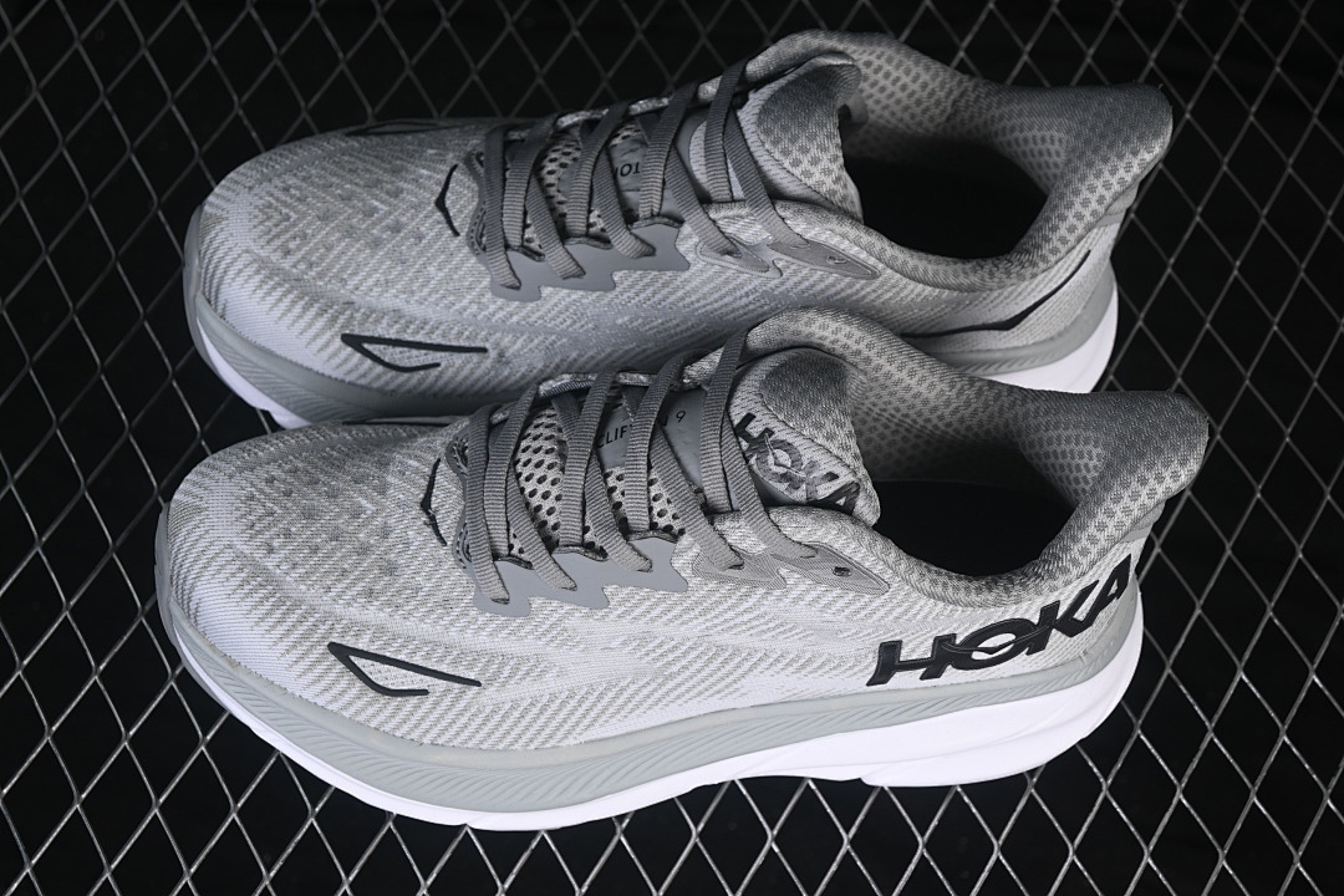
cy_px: 448
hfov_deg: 27.0
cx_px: 672
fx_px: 2800
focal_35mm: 75
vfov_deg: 18.2
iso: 160
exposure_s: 1/80
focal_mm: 50
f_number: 7.1
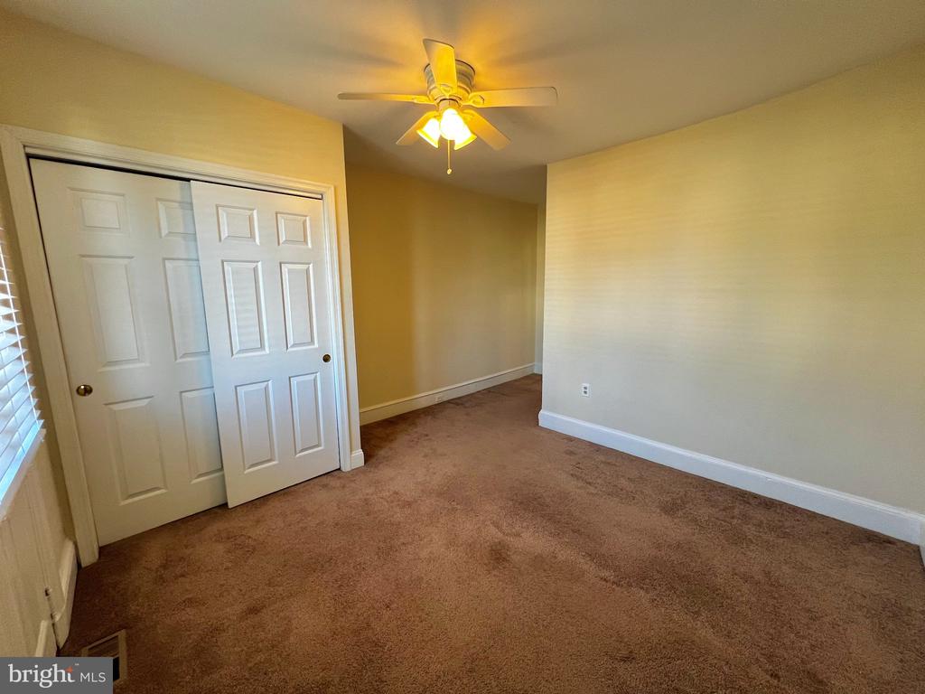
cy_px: 347
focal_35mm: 13
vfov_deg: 89.9
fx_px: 347
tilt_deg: -9.7
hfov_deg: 106.2
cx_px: 462
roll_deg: +1.0
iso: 125
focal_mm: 1.57
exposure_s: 1/60
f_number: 1.8
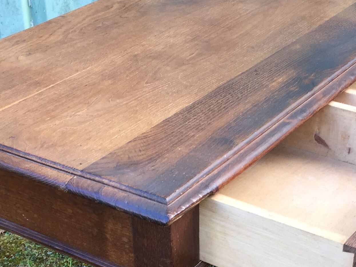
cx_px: 215
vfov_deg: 19.0
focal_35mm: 76
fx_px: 782
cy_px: 252
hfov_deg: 25.6
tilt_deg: -33.7
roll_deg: -0.9
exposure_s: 1/100
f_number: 2.2
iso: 50
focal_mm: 4.15
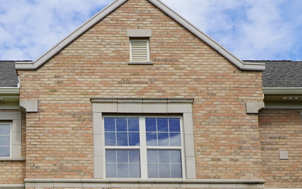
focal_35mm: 70
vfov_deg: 17.7
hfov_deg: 28.9
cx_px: 59
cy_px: 233
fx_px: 573
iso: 100
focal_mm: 15
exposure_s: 1/160
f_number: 10
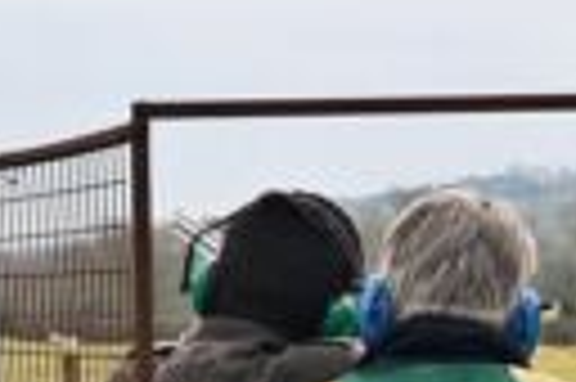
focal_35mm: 210
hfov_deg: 9.8
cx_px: 108
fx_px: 3356
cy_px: 398
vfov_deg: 6.5
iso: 400
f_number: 16
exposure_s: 1/160
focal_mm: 28
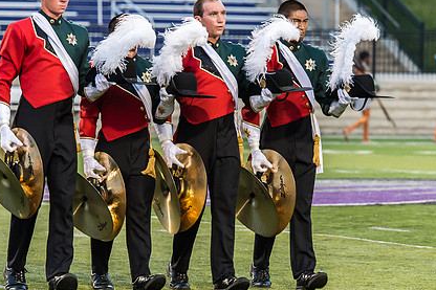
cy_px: 141
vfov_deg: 4.6
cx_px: 199
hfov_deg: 6.9
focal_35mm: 298
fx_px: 3607
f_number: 5
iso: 3200
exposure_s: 1/640
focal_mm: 175
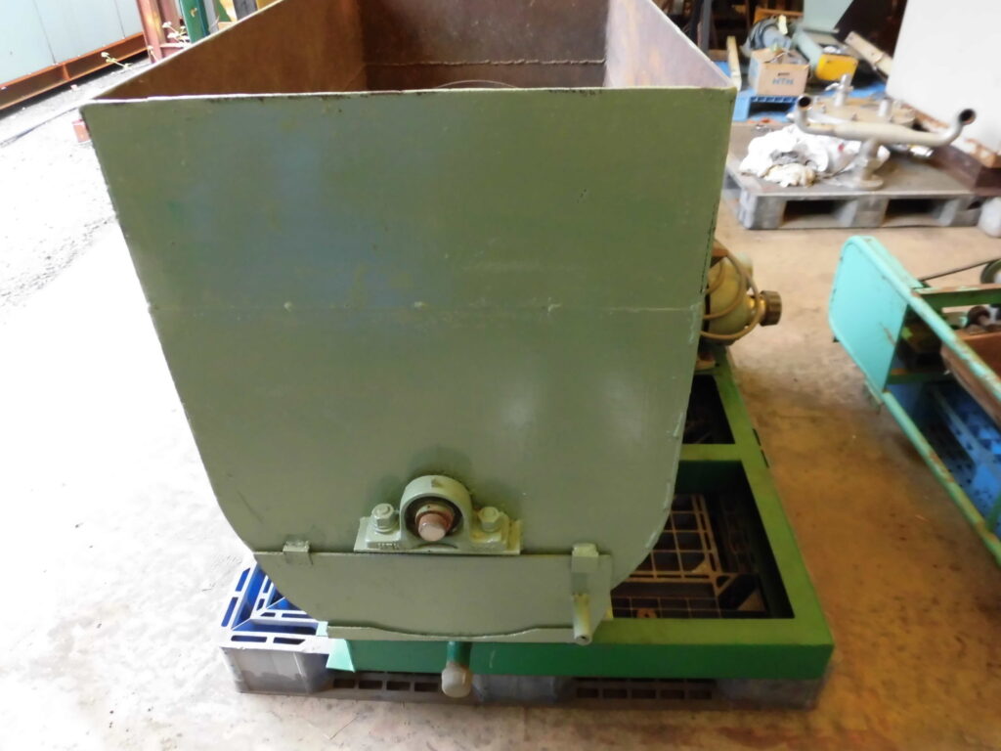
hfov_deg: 71.6
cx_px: 500
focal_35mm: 24
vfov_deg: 56.8
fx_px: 694
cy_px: 376
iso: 320
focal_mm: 4.3
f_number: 3.1
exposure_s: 1/40
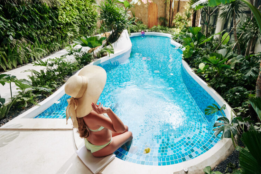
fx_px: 138
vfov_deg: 64.5
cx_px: 167
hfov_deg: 84.8
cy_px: 84
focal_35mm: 19
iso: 400
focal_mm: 14
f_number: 3.5
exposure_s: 1/250
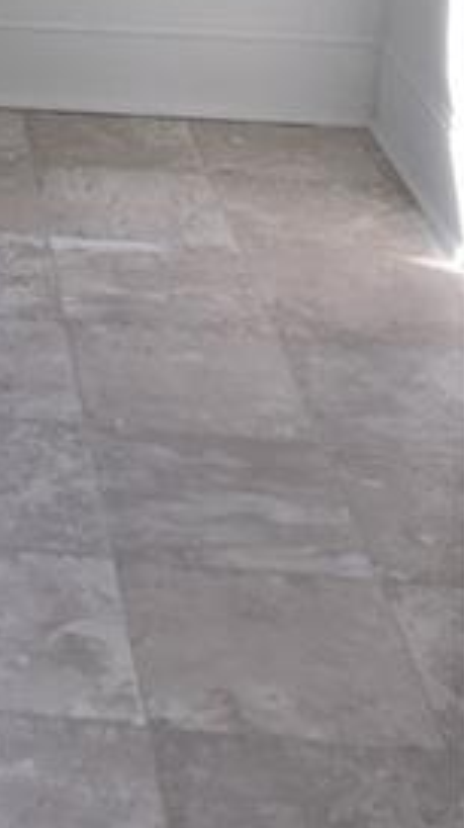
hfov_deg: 12.3
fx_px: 1952
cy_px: -285
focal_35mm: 89
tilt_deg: -6.1
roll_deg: +0.2
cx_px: -403
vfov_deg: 21.4
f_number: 2.2
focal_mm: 4.15
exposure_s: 1/120
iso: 25
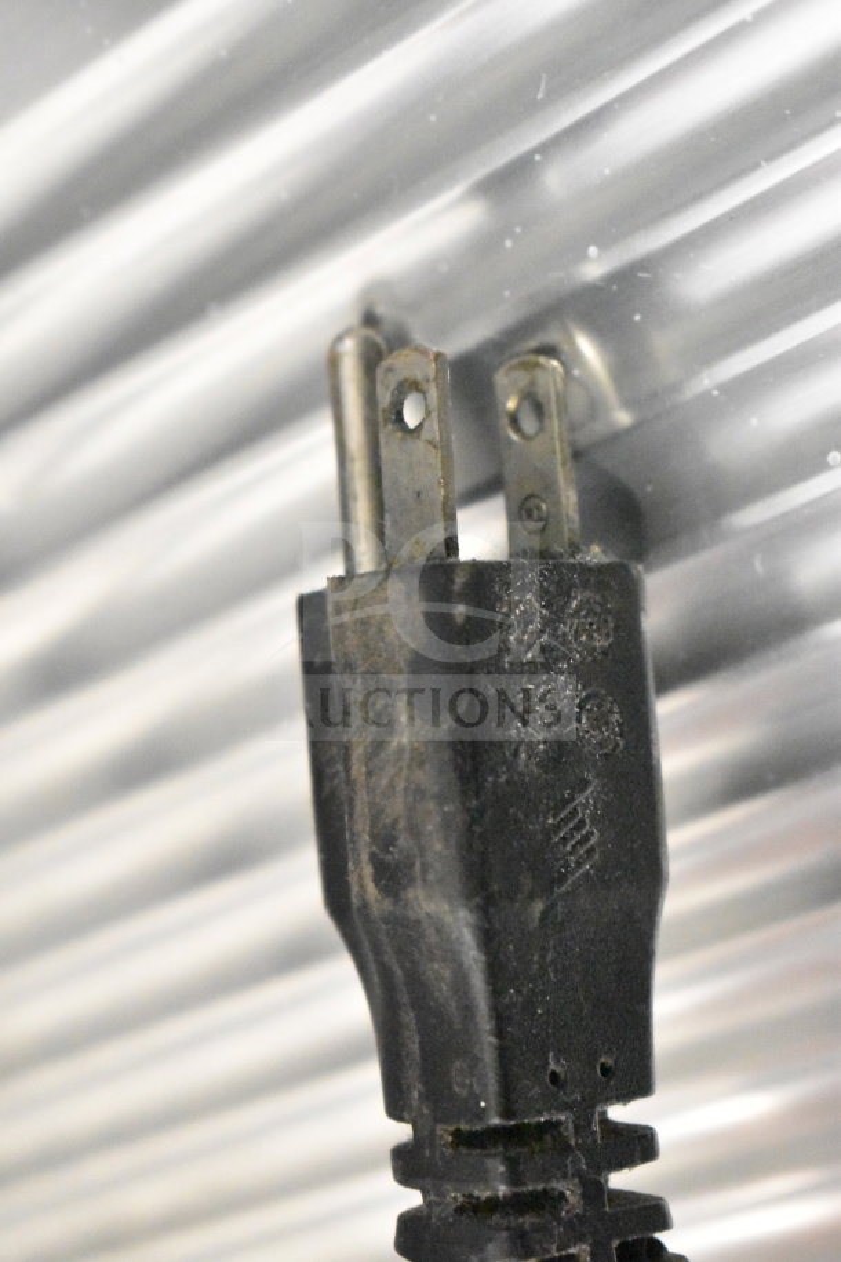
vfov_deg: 24.6
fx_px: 2891
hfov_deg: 16.6
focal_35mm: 82
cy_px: 631
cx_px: 420
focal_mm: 55
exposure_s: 1/100
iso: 22800
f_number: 5.6
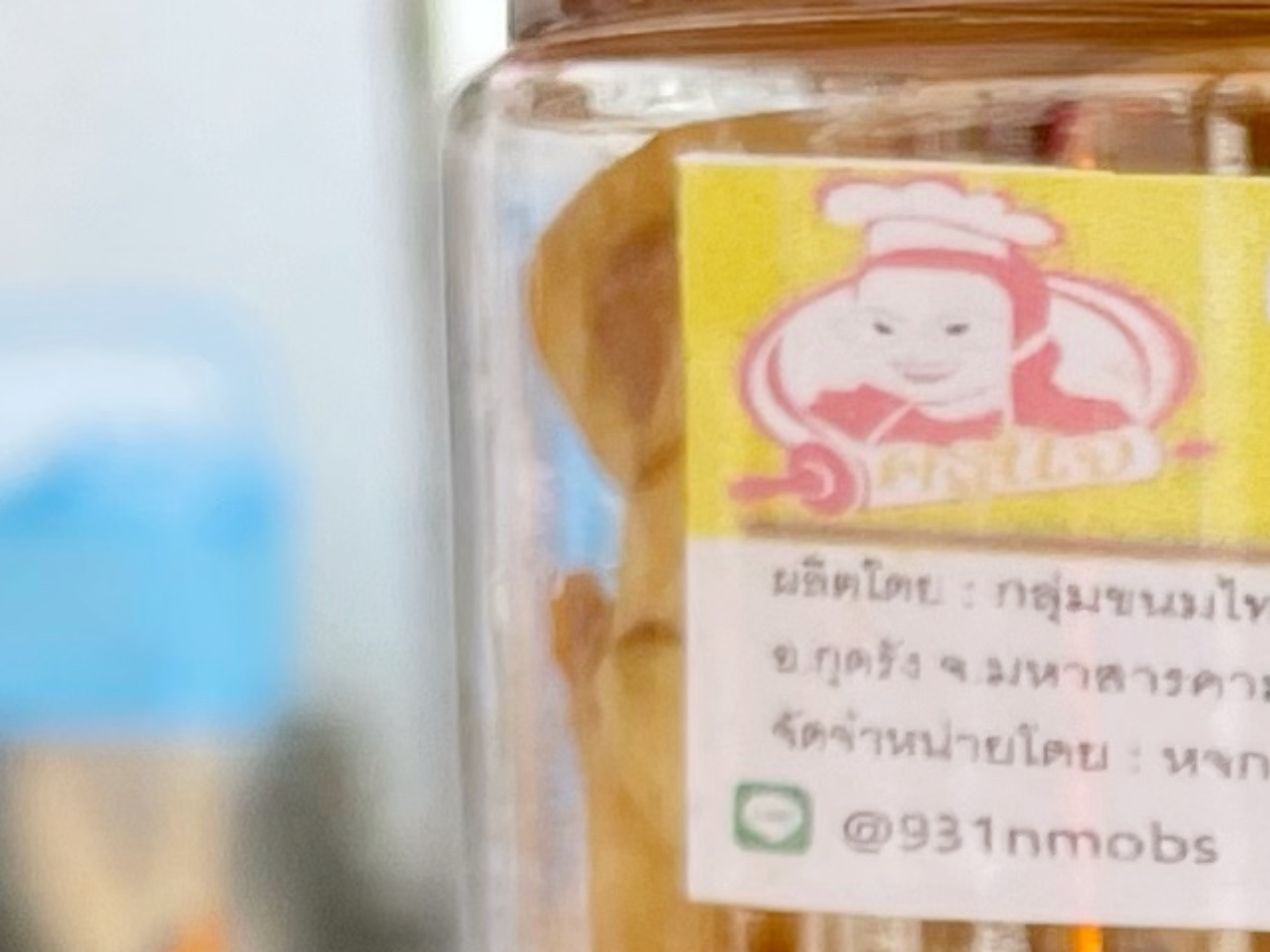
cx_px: 1946
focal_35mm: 164
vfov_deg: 8.5
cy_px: 2041
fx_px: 6016
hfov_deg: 11.5
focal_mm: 4.2
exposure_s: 1/666
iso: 32
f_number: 1.6
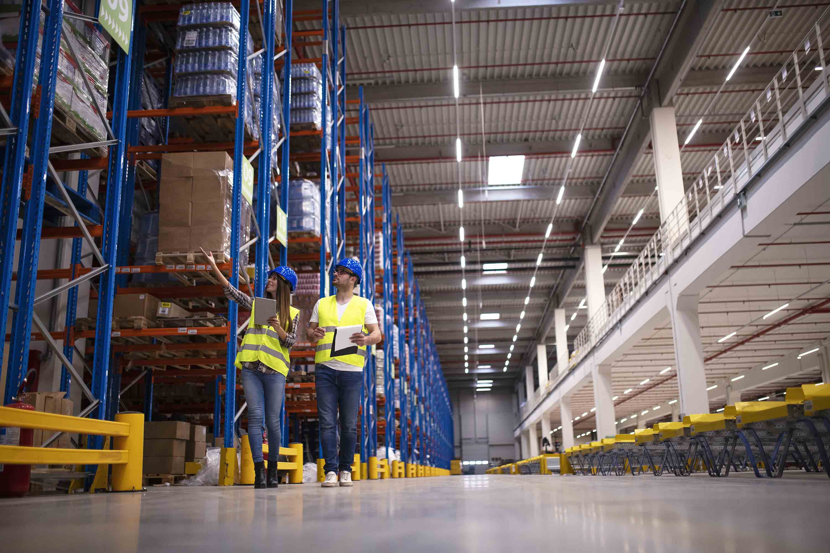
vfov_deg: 37.9
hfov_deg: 54.4
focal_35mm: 35
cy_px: 276
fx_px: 807
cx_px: 415
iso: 500
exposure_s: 1/250
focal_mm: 35
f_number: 1.4
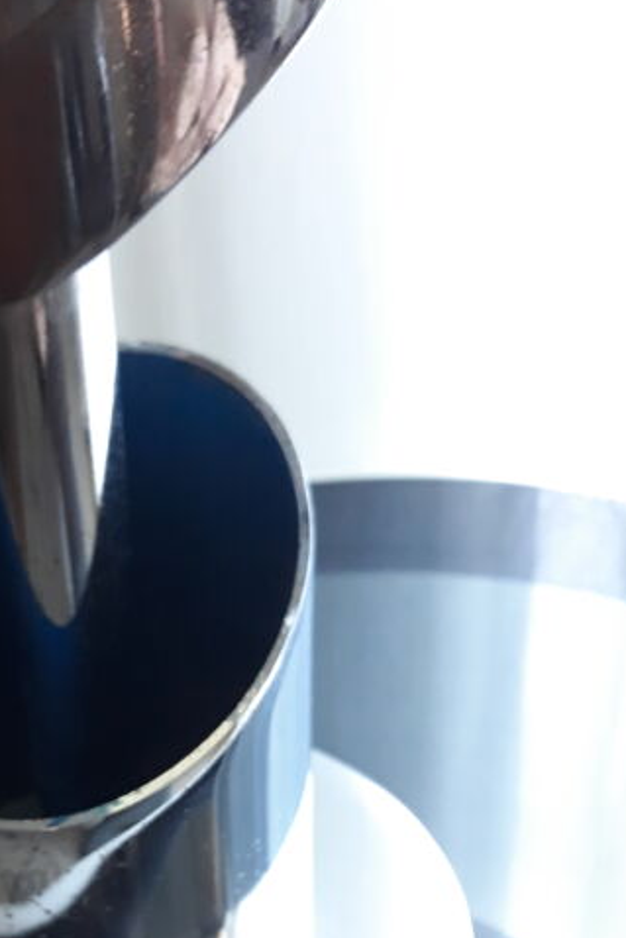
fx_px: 1225
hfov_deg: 27.5
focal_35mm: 47
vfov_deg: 40.6
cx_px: 51
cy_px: 712
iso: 200
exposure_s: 1/25
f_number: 1.7
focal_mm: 3.71
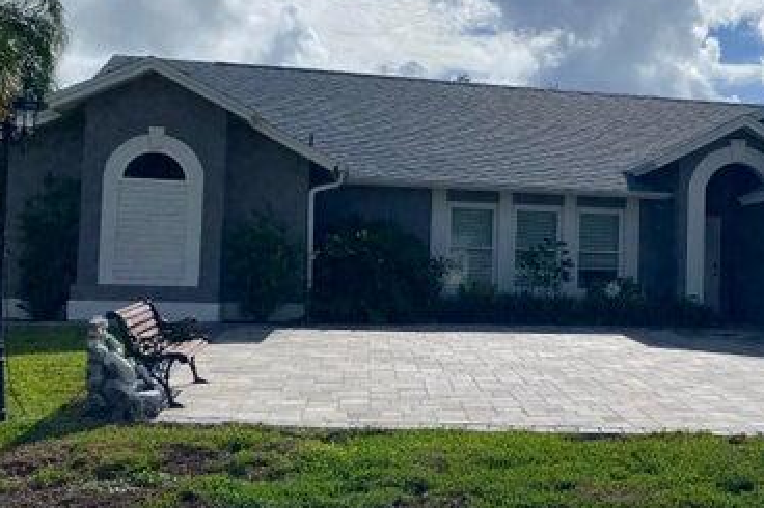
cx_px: 627
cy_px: 243
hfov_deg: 40.0
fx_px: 997
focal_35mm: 47
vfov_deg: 28.6
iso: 32
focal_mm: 4.25
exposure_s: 1/9615
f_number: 1.8
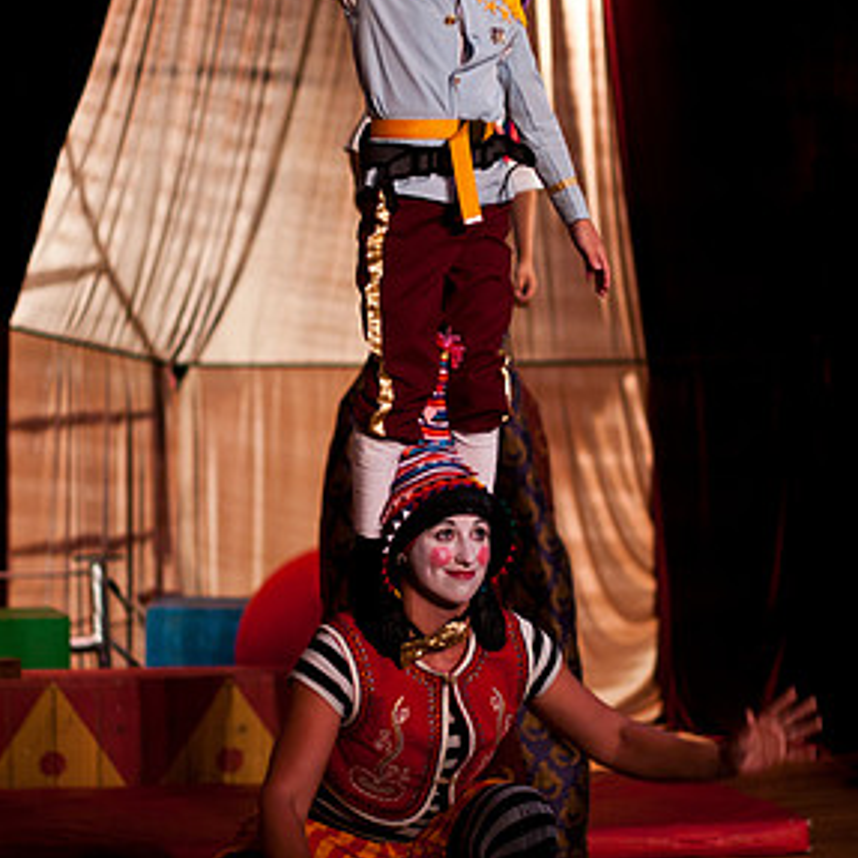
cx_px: 420
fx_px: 2804
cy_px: 410
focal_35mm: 100
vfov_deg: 17.4
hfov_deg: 17.4
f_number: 1.4
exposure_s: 1/250
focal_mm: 50
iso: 800
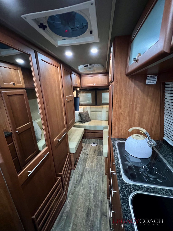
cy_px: 116
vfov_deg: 106.2
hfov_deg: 89.9
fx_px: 87
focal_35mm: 13
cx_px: 86
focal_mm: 1.57
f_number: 1.8
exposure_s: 1/40
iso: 800
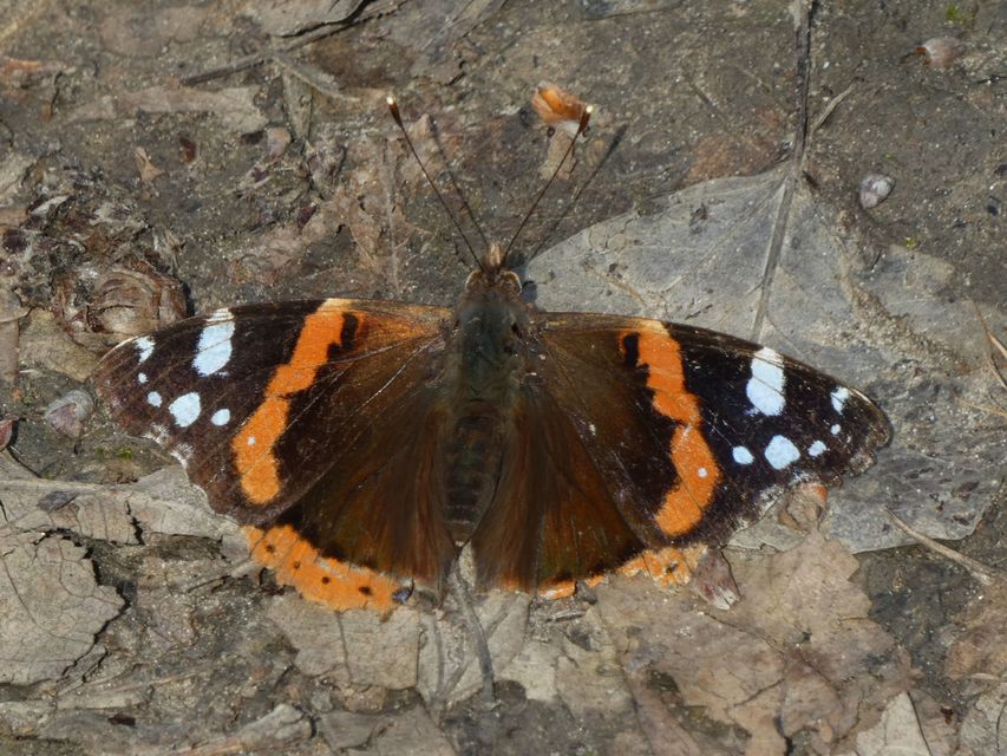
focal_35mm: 600
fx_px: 17457
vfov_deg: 2.5
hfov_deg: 3.3
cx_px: 504
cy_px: 378
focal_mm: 107.6
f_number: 5.6
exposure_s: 1/100
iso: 100
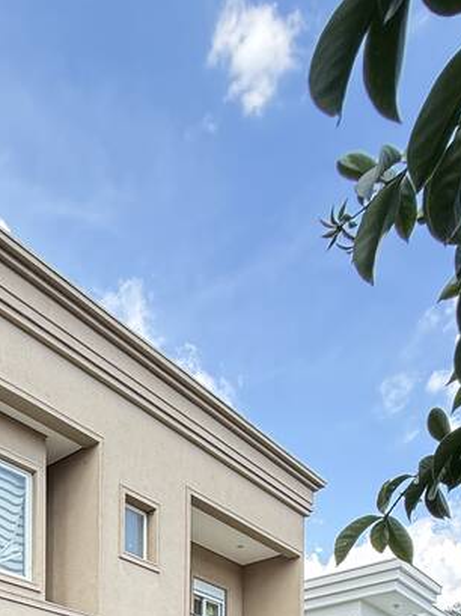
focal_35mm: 37
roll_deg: -0.7
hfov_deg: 36.4
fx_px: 658
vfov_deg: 34.5
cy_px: 810
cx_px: 53
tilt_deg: -0.4
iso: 50
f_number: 2.2
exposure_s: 1/203
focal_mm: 2.22
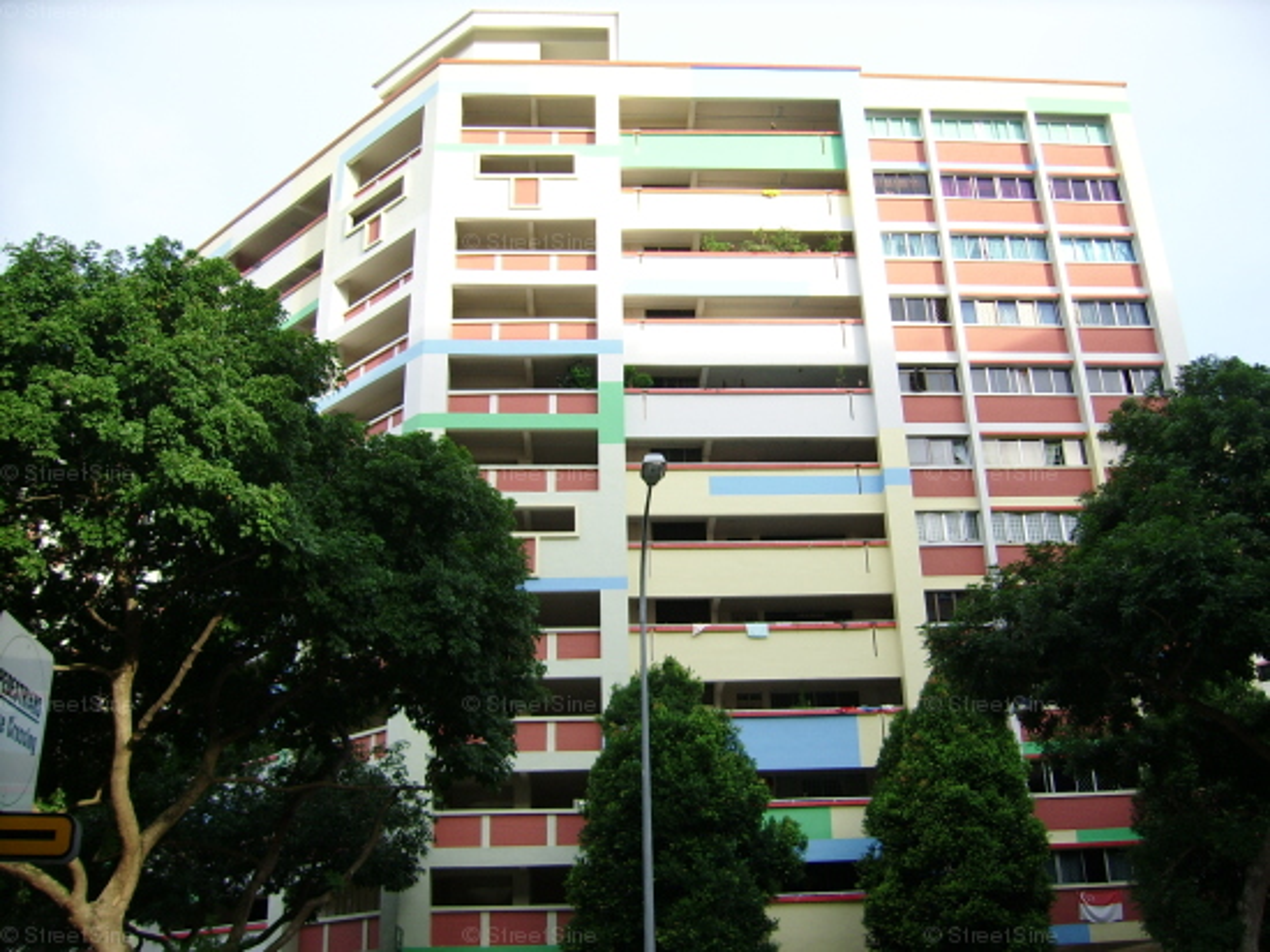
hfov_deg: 52.6
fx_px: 1284
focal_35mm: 35
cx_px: 635
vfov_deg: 40.7
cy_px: 476
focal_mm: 5.95
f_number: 2.8
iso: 50
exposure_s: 1/229
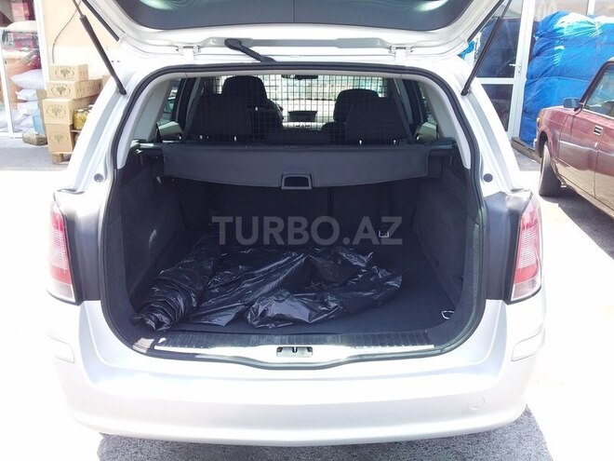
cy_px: 230
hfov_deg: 58.4
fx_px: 550
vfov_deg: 45.4
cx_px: 307
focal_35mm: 31
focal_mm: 3.3
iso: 40
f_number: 2.2
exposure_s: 1/167
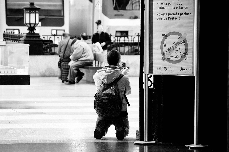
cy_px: 76
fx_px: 1336
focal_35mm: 210
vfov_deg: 6.5
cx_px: 114
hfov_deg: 9.8
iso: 1000
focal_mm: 140
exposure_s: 1/60
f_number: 5
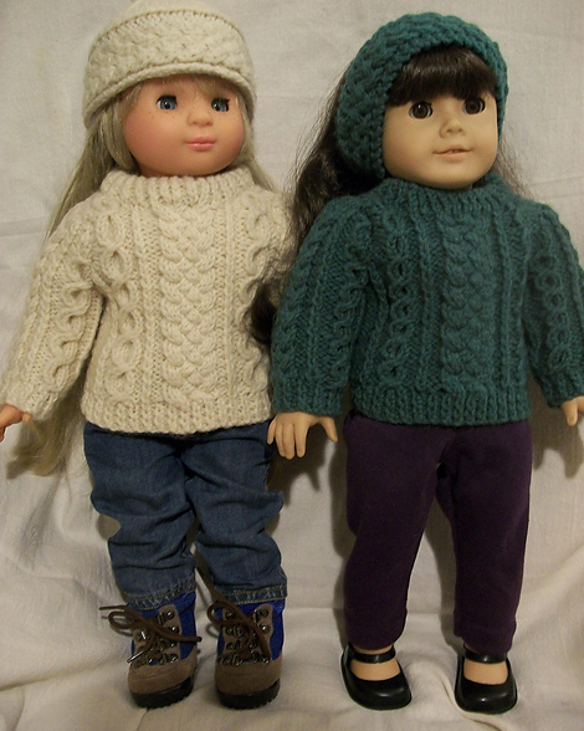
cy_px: 348
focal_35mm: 34
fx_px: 735
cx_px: 296
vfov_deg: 52.8
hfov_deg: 43.3
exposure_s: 1/8
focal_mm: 5.7
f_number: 2.9
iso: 220
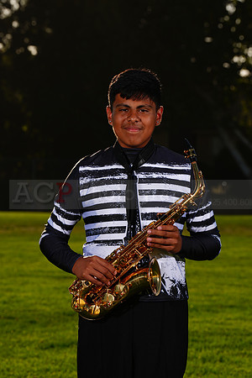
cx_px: 126
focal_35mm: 200
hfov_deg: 6.9
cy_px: 189
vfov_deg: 10.3
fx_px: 2100
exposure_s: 1/250
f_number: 11
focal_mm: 200
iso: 125
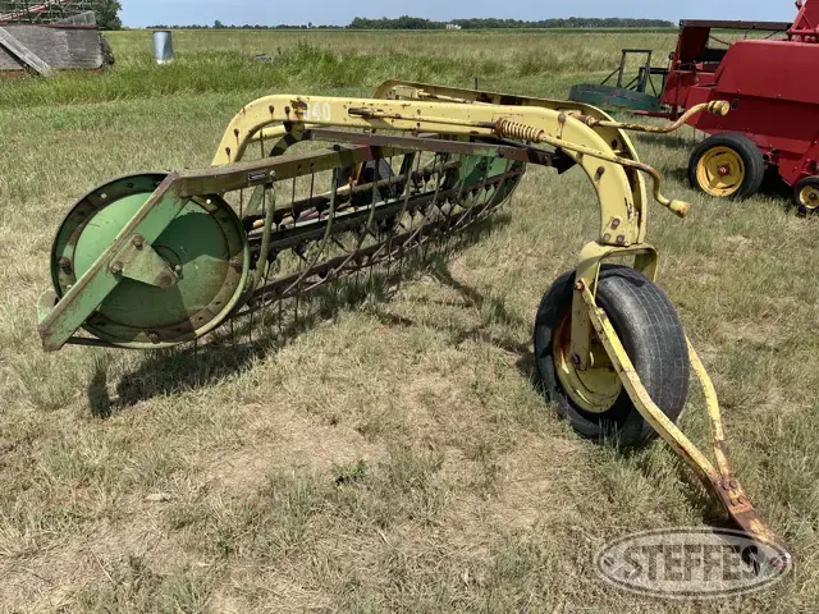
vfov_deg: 53.1
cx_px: 410
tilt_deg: -23.3
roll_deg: +1.8
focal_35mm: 26
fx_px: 615
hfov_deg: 67.3
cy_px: 307
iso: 32
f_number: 1.6
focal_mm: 4.2
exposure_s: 1/3300
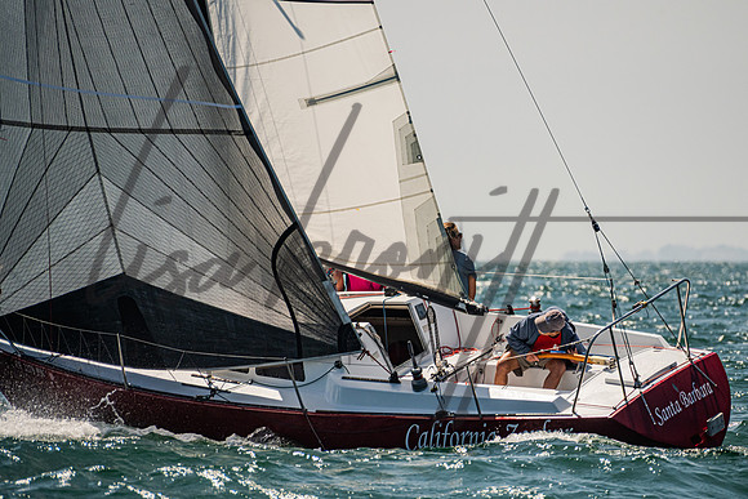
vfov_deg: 2.7
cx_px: 458
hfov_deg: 4.1
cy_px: 205
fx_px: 10512
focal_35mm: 506
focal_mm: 400
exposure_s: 1/2500
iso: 500
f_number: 8
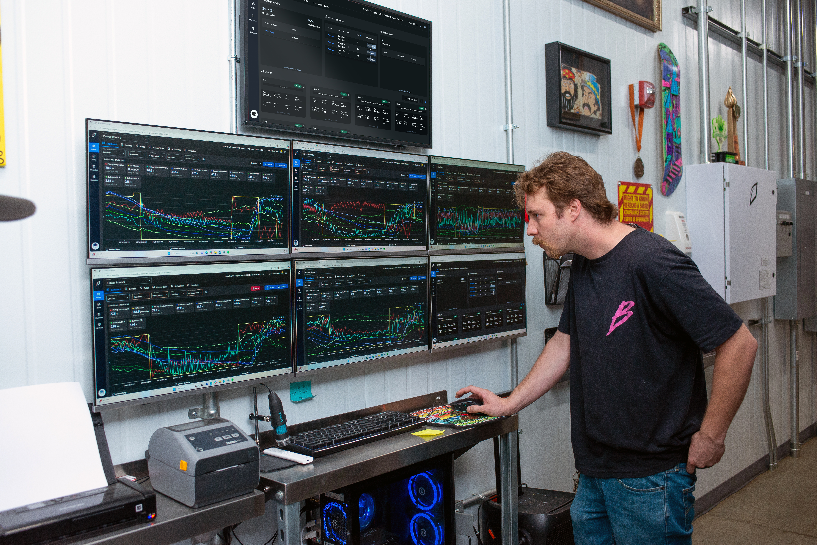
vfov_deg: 38.9
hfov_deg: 55.8
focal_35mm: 34
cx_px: 408
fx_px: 772
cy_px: 272
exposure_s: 1/160
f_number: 4.5
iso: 800
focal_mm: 34
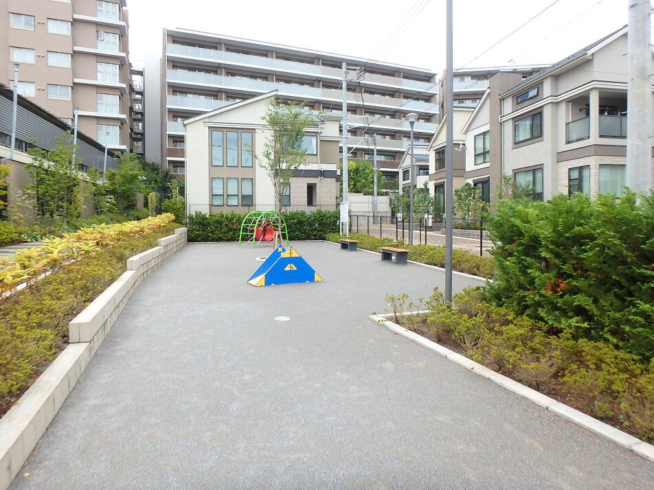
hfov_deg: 79.0
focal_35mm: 21
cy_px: 245
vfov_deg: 63.4
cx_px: 327
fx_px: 397
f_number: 3.5
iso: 125
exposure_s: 1/500
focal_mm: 3.7
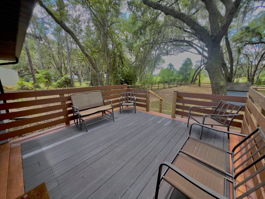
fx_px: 100
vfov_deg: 89.9
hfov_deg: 106.2
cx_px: 132
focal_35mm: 13
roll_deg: +1.6
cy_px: 100
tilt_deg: -12.0
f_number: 1.8
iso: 64
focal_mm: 1.6
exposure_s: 1/99
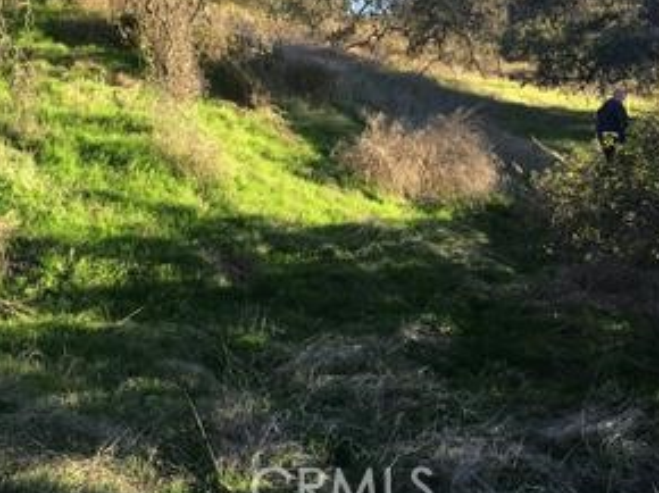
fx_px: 856
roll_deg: +1.2
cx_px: 164
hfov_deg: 40.9
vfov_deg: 31.7
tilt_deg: +1.8
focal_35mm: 45
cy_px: 137
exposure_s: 1/159
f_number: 2.2
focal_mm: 4.15
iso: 25
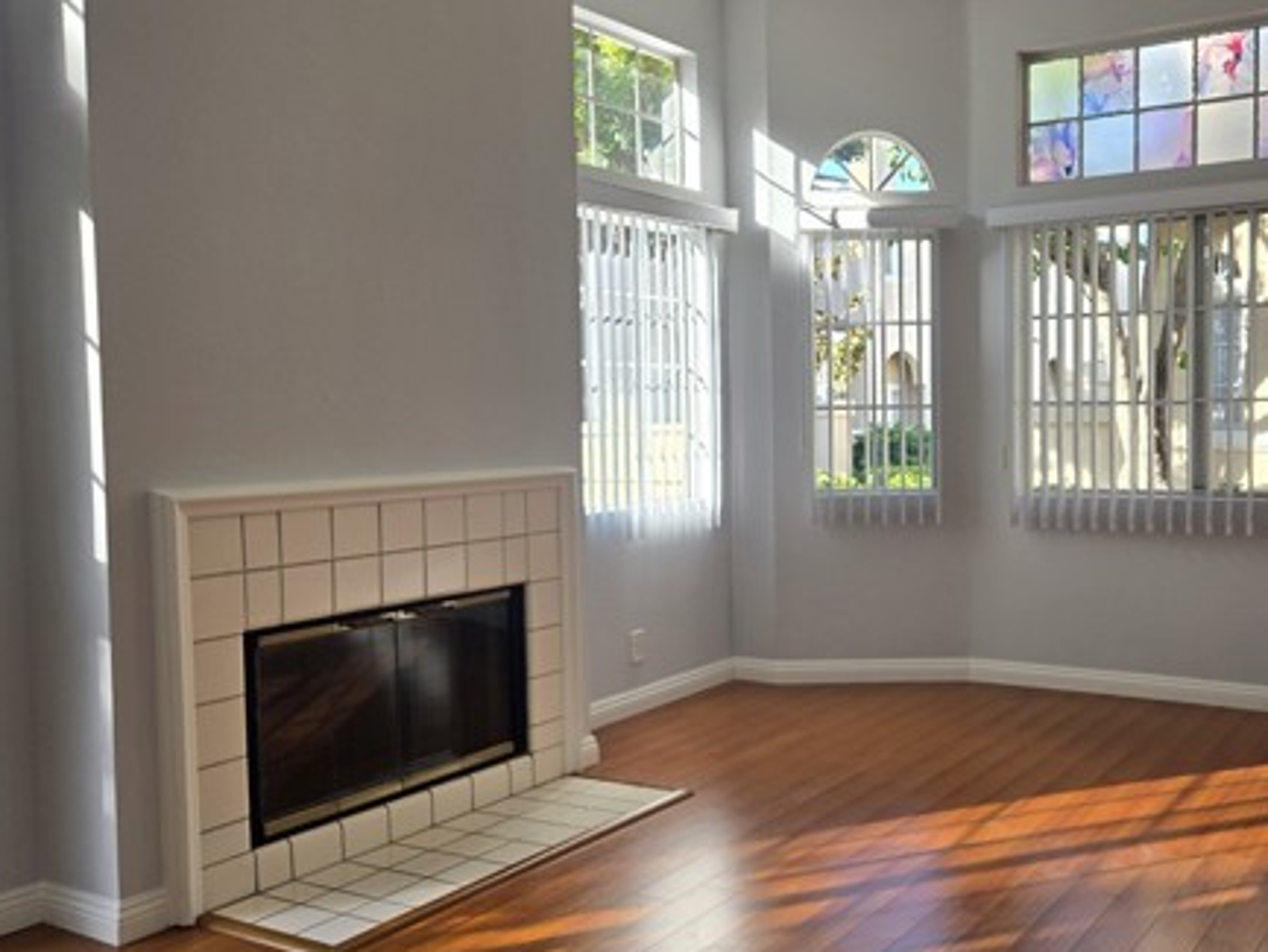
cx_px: 849
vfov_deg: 41.8
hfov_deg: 52.9
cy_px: 469
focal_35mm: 34
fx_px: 1246
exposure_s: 1/137
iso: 25
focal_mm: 5.4
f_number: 1.8
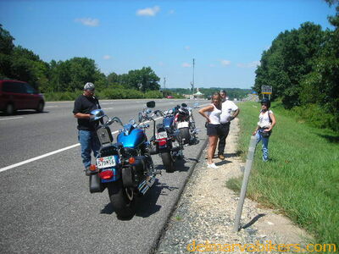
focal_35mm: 38
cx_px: 170
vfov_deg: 37.7
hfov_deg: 49.0
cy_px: 127
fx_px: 372
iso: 50
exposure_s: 1/133
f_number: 6.4
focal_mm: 6.3
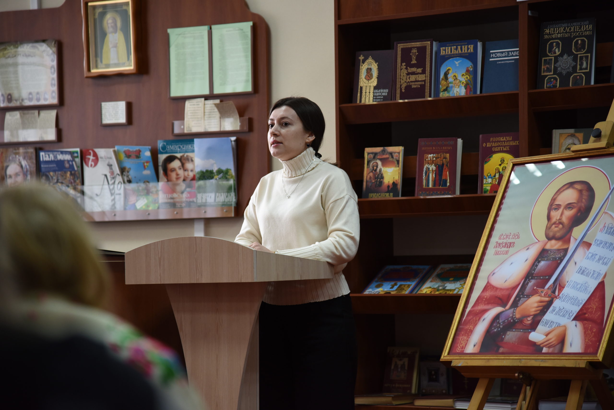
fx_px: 2047
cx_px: 307
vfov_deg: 11.4
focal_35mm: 120
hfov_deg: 17.1
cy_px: 205
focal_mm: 120
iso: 1000
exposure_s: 1/60
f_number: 4
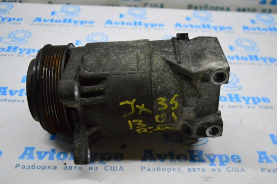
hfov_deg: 45.0
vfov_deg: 30.8
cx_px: 138
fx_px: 334
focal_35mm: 44
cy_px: 92
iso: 6400
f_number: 4.2
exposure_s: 1/800
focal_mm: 29
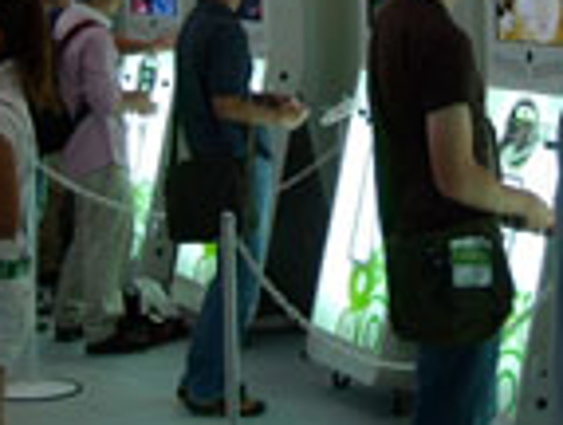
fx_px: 2006
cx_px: 374
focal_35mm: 123
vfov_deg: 11.8
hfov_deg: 15.9
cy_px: -130
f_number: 2.8
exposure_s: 1/26
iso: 64
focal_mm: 5.7
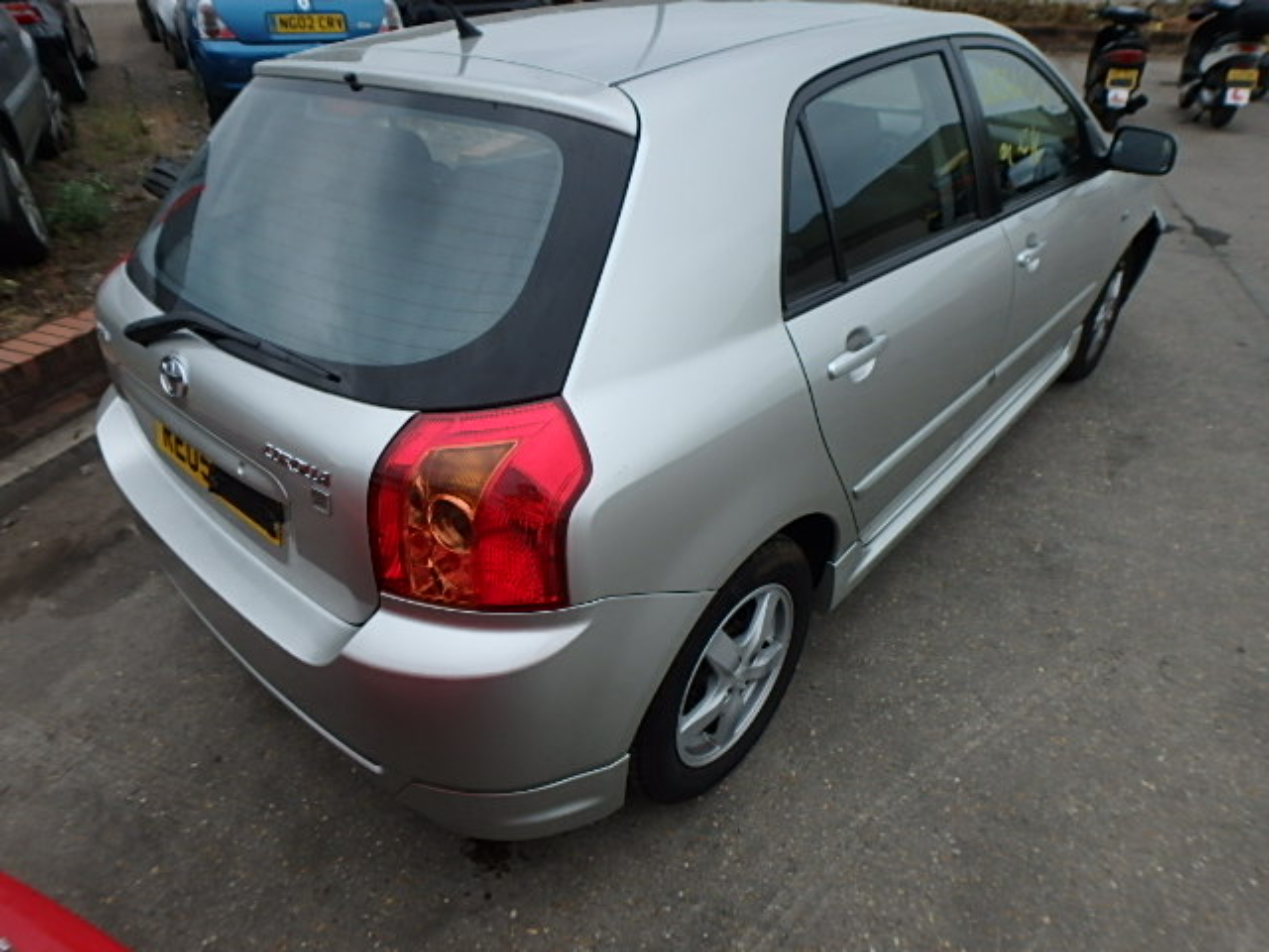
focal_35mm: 21
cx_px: 634
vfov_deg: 63.4
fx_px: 770
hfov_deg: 79.0
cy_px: 476
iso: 125
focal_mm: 3.7
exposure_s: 1/640
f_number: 3.5
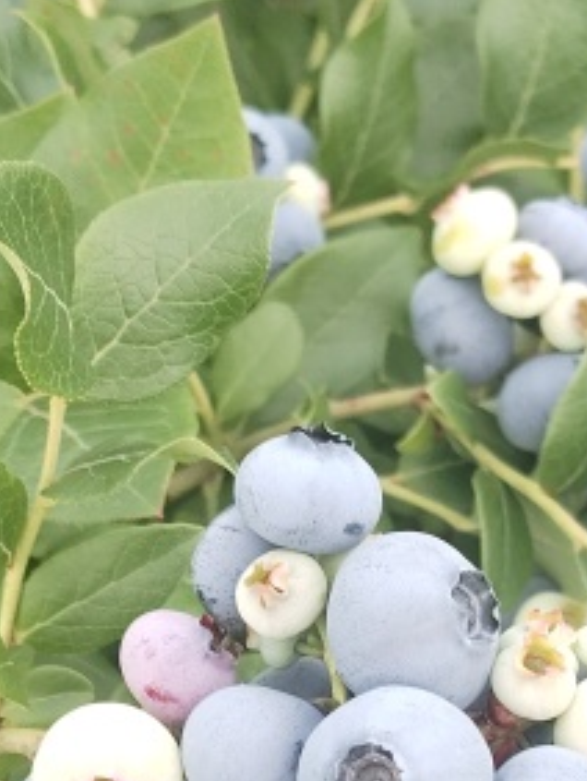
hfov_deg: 14.5
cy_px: 697
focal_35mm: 102
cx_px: 390
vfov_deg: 18.9
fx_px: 2303
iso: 344
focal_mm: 4.05
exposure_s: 1/120
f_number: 1.8
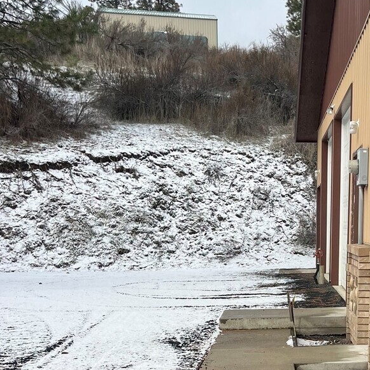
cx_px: 313
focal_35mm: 57
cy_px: 348
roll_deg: -0.4
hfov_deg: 29.2
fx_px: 689
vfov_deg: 28.6
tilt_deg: -10.9
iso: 50
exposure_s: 1/2410
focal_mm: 5.1
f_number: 1.6
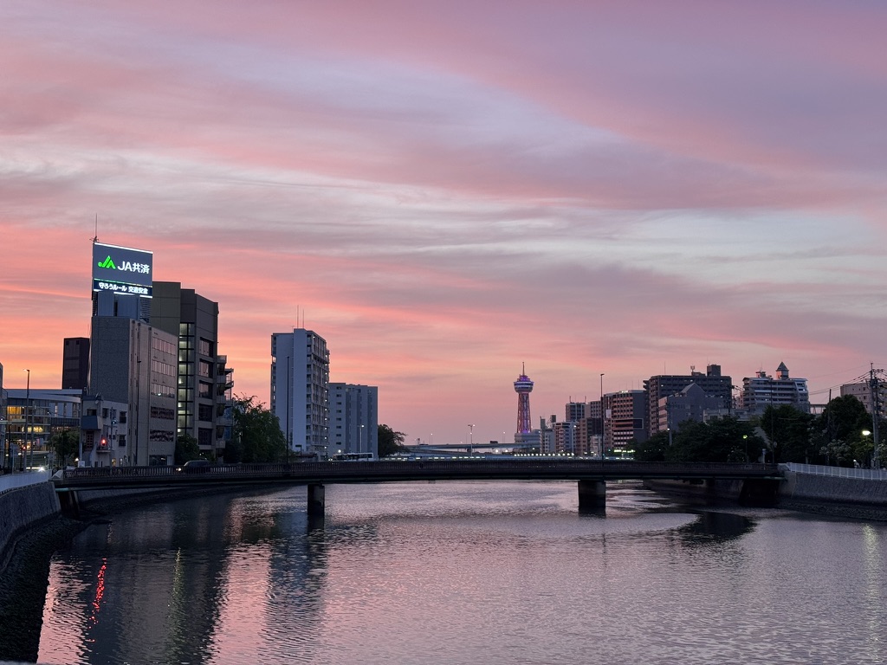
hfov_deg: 39.7
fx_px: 1230
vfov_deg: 30.3
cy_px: 332
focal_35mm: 48
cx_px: 444
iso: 64
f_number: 1.78
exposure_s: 1/60
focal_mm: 6.76
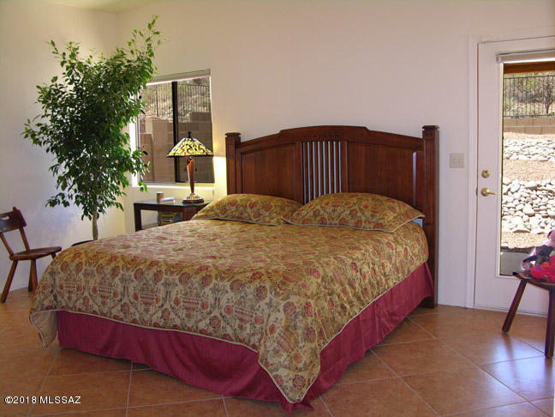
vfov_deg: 40.7
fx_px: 561
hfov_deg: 52.6
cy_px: 208
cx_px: 278
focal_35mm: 35
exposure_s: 1/4
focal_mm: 8.9
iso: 50
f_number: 3.5
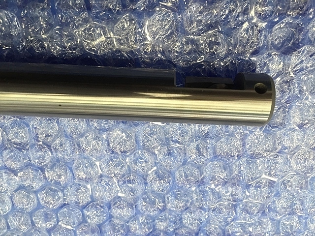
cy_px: 118
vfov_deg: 48.2
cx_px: 158
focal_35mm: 29
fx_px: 264
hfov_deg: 61.7
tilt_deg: -70.7
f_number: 2.2
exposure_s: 1/30
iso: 64
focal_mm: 4.15
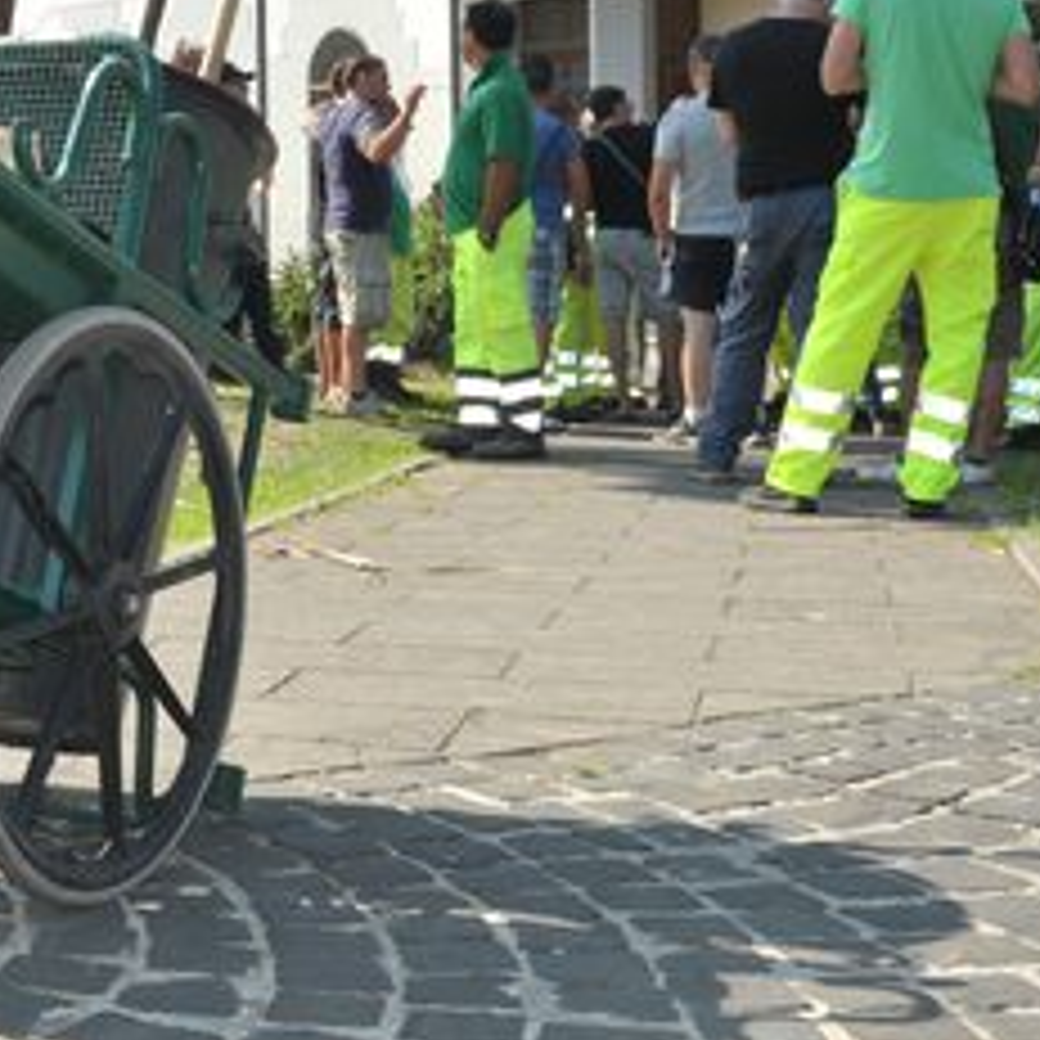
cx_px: 104
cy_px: 293
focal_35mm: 73
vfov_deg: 23.5
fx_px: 2481
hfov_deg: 23.1
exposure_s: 1/200
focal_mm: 31
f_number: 13
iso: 320
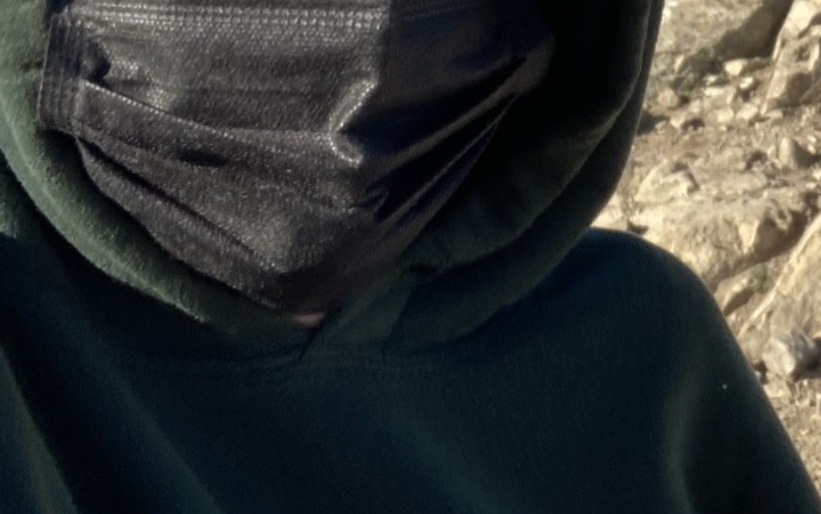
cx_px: 713
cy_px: -201
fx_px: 1970
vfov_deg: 14.1
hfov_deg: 23.0
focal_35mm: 88
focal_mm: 2.87
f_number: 2.2
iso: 20
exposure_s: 1/557
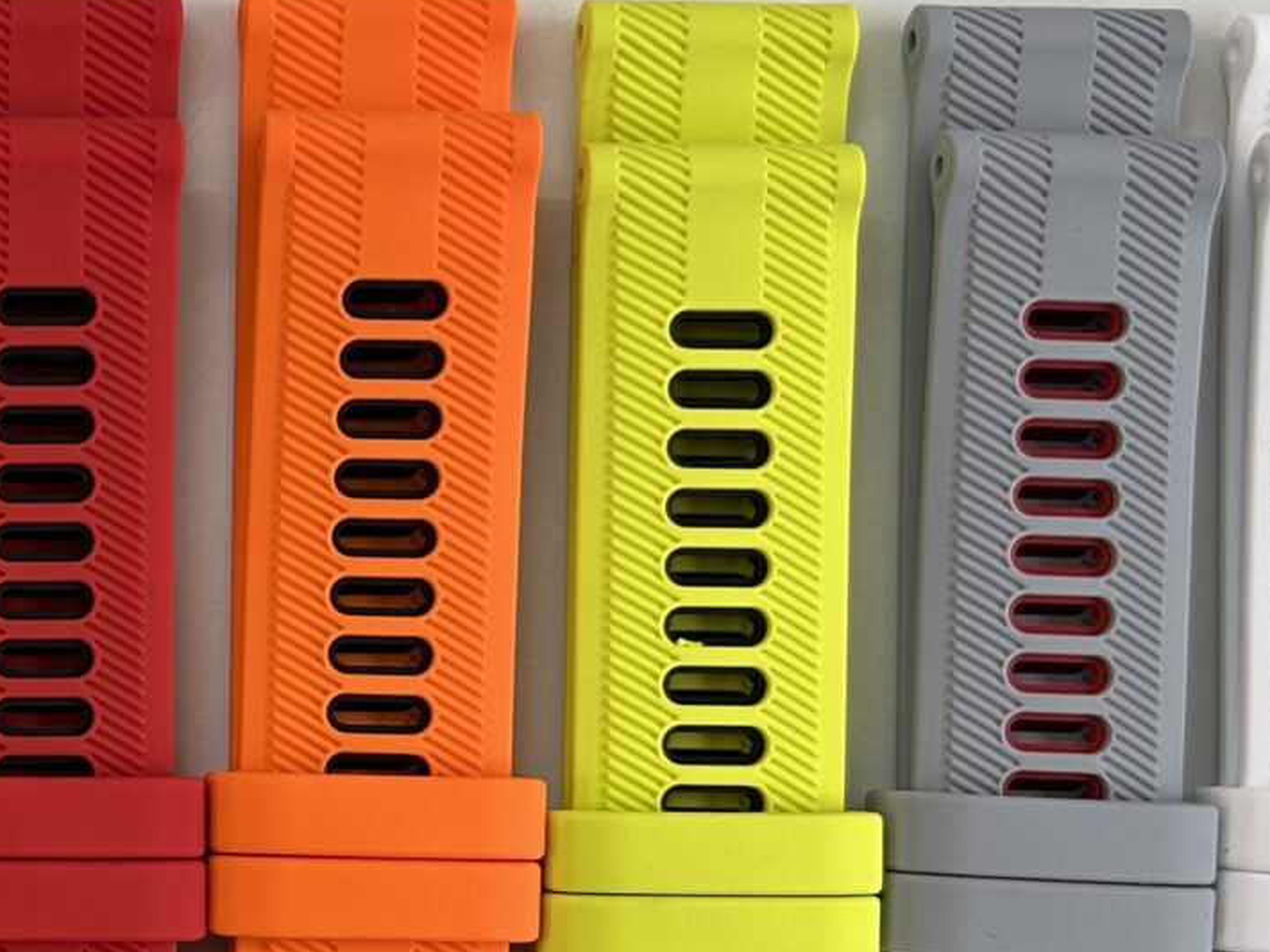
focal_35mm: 75
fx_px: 2751
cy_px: 755
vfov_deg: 19.4
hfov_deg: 24.1
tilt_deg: -89.1
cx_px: -177
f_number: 1.5
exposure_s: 1/100
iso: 40
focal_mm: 5.7
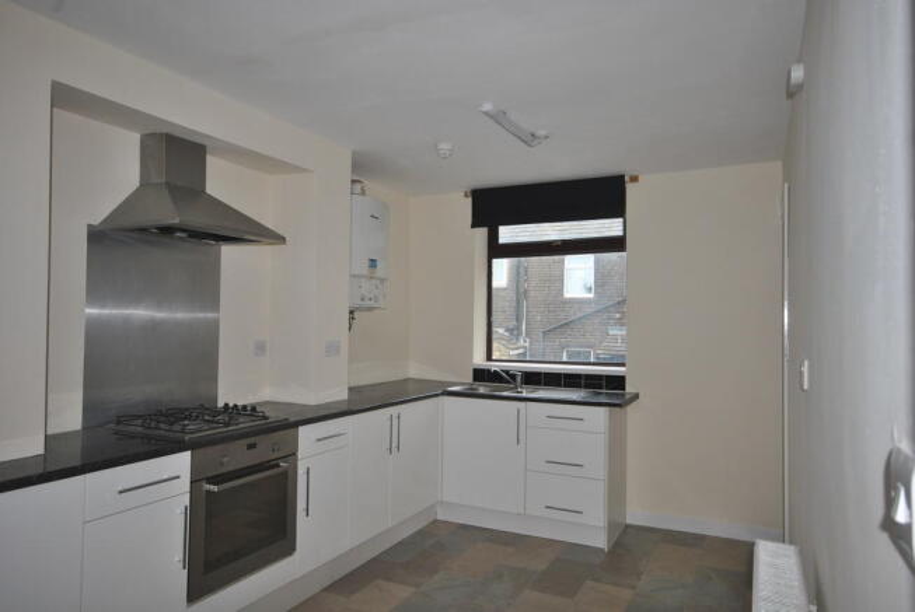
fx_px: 611
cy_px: 306
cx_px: 458
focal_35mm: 24
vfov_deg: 53.3
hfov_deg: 73.7
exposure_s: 1/60
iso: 200
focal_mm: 16
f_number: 5
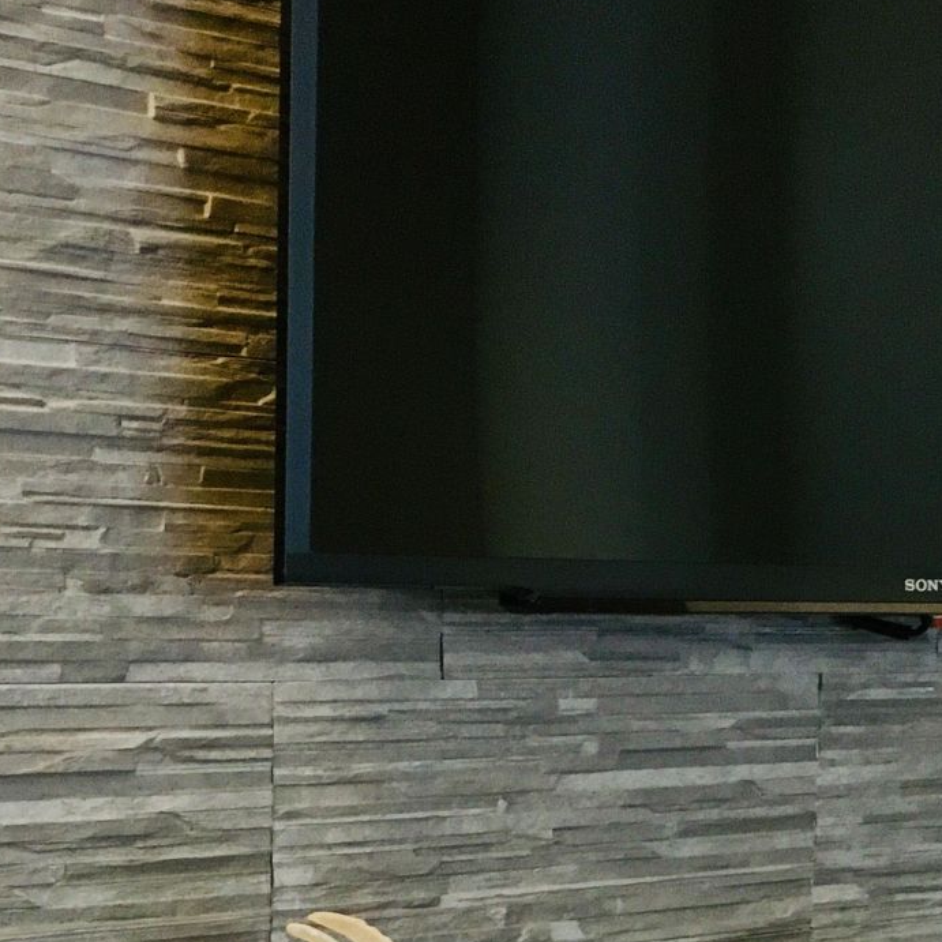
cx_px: 664
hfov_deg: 22.6
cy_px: 872
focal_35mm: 76
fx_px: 2340
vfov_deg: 22.2
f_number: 2.2
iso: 200
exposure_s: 1/25
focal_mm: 4.15
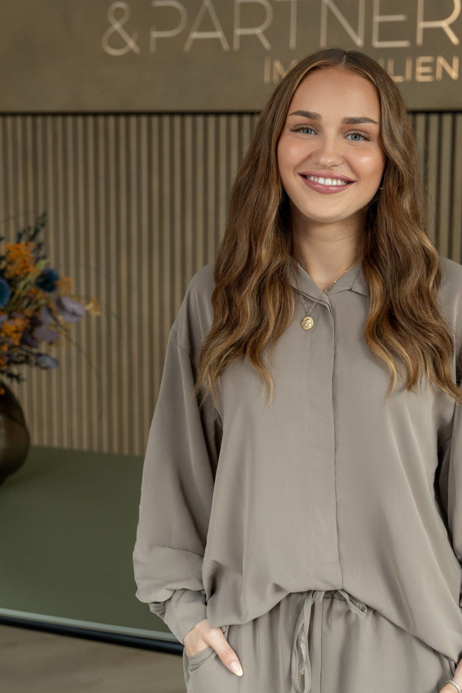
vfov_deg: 34.1
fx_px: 1128
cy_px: 312
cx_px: 253
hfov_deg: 23.1
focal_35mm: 59
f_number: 2.8
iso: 250
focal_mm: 40.4
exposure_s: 1/640
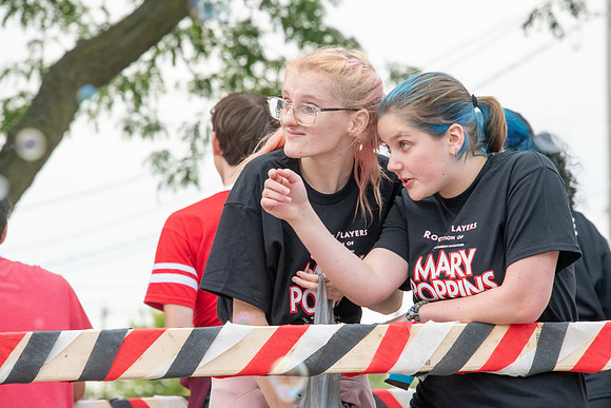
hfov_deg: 8.2
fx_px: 4244
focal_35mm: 250
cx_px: 306
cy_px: 204
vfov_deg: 5.5
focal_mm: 250
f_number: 11
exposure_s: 1/250
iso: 3200
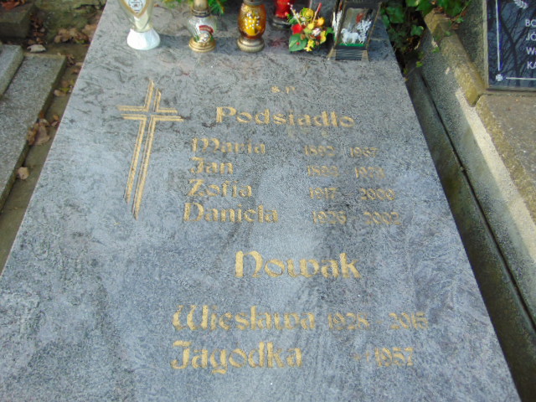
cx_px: 268
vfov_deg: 54.9
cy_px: 201
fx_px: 387
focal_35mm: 25
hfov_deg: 69.4
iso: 80
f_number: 3
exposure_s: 1/250
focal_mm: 4.5
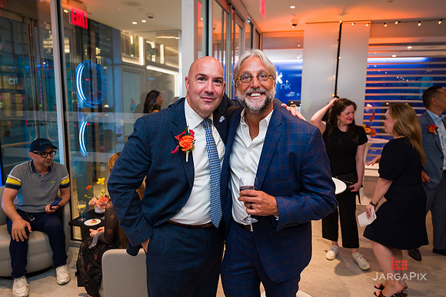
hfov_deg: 68.2
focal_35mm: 27
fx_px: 329
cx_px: 223
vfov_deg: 48.5
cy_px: 148
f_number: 3.2
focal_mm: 26
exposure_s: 1/160
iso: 800
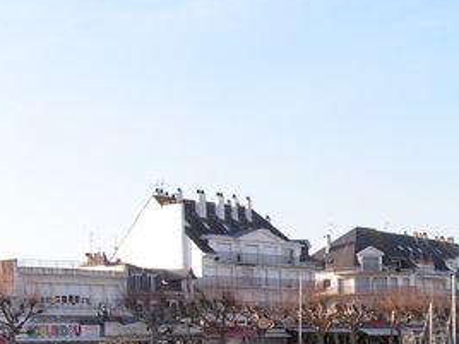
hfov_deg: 22.4
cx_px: 426
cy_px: 322
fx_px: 1127
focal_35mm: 85
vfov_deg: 17.1
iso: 50
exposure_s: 1/160
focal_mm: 6.3
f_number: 5.6
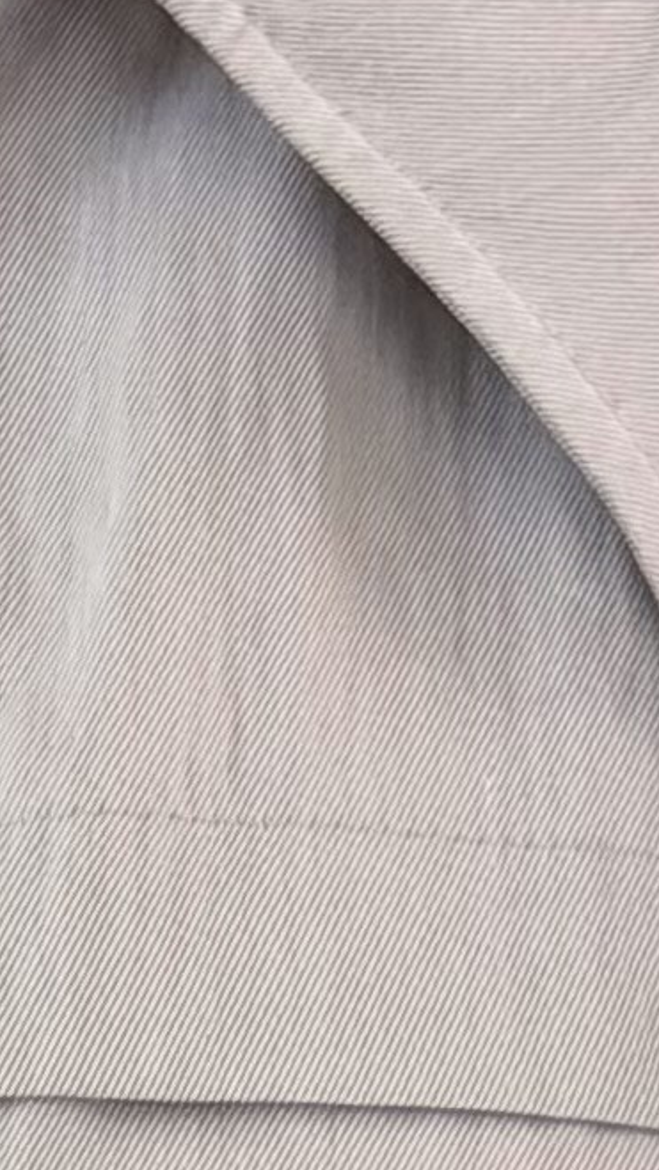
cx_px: -1762
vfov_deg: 6.5
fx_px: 9934
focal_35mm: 320
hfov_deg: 3.6
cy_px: 2450
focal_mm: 6.76
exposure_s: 1/155
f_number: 1.78
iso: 50
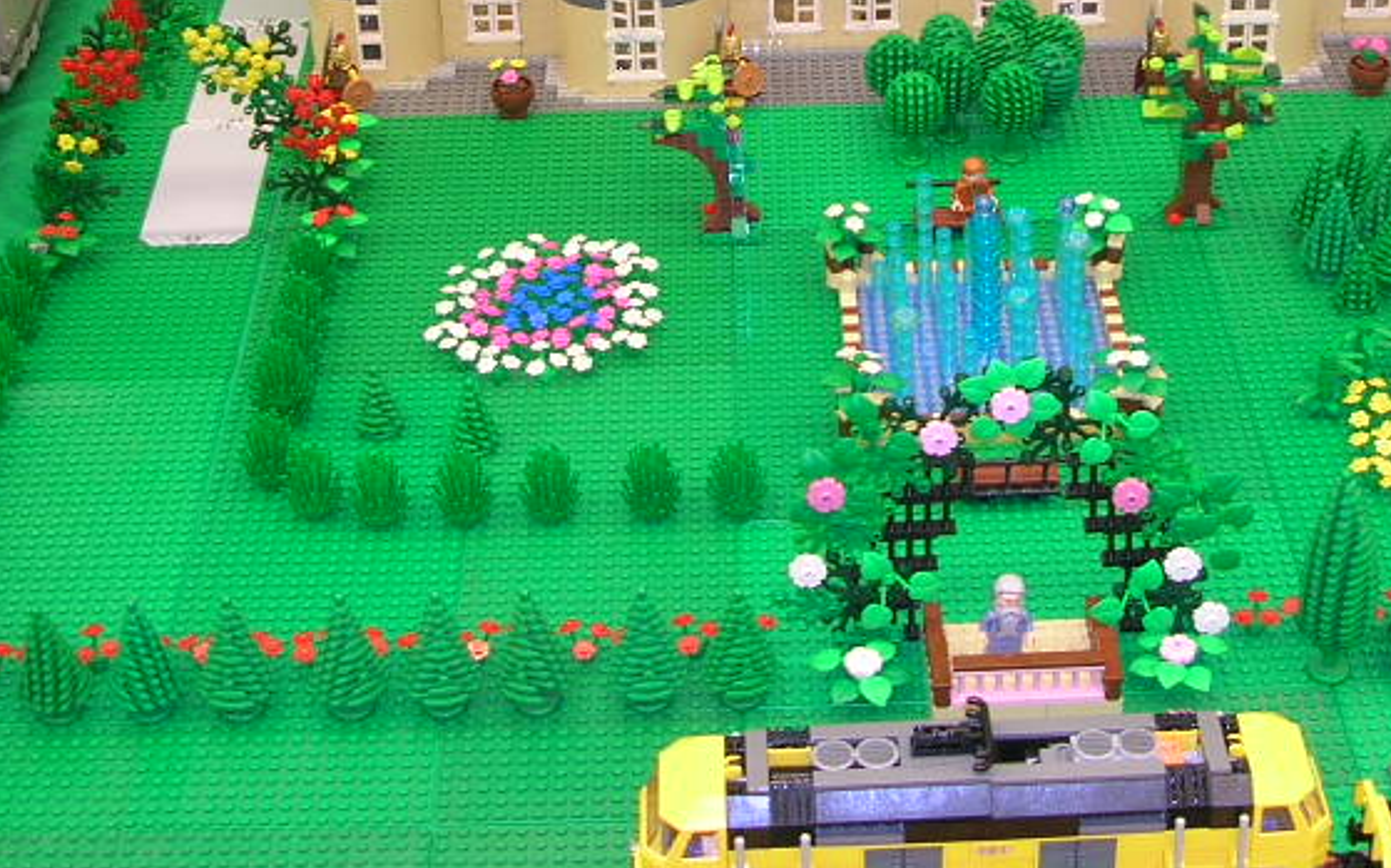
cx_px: 886
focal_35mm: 68
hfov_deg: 30.1
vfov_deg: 18.6
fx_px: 2577
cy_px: -25
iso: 50
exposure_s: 1/10.4
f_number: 2.8
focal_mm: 5.8
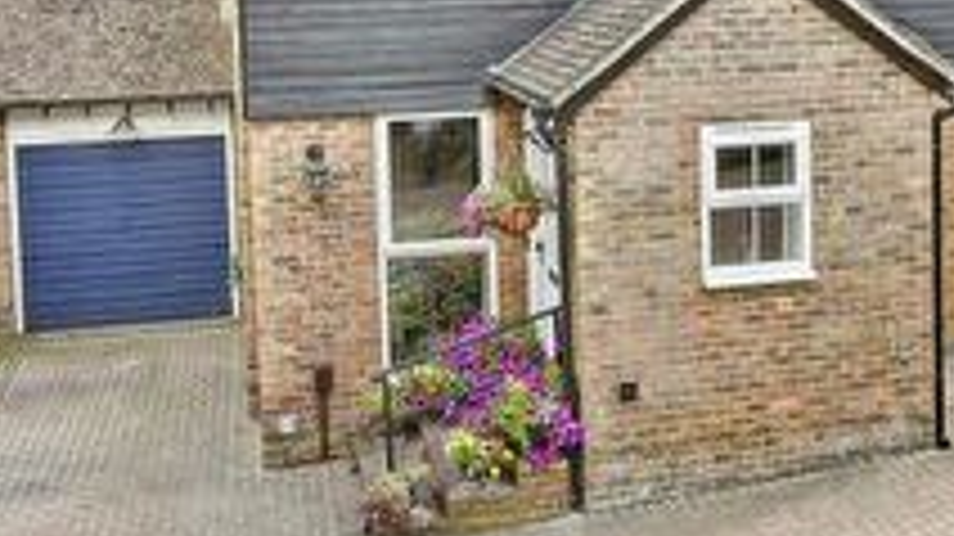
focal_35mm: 52
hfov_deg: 39.7
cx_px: 562
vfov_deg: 22.3
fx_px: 1315
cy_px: 20
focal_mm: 10
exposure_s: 1/250
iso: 400
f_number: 8
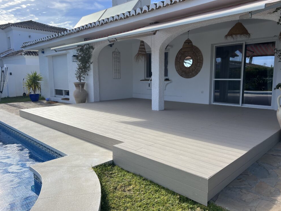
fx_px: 219
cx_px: 140
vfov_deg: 51.4
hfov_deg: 65.3
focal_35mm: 27
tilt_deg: -7.3
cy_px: 103
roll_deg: +0.7
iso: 50
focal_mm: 5.7
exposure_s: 1/2994
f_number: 1.5
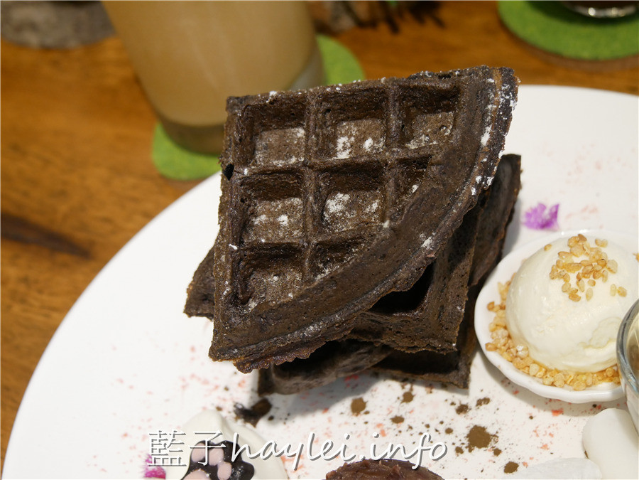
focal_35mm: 64
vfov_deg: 22.9
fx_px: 1181
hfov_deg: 30.3
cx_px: 320
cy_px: 240
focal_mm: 32
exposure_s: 1/80
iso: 1250
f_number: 4.4
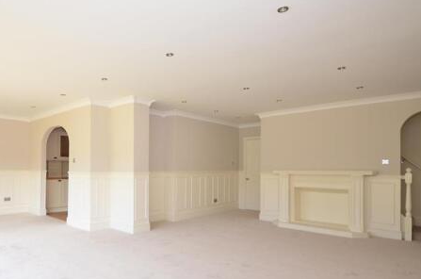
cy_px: 172
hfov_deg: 77.2
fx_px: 257
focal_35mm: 22
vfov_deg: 56.4
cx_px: 156
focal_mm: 10
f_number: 5
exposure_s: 1/80
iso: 200
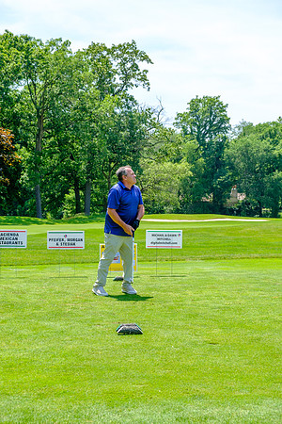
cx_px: 141
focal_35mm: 61
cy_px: 212
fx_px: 717
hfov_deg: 22.3
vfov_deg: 32.9
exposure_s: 1/250
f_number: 5.6
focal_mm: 40.7
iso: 200
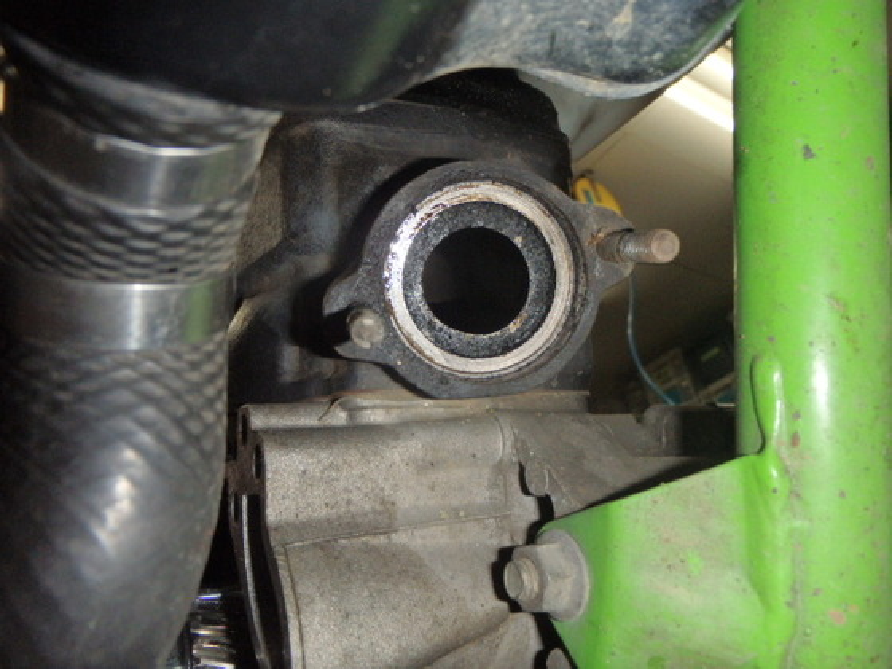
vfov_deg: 49.7
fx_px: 722
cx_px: 446
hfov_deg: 63.4
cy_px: 334
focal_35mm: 28
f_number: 11
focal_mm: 5
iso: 400
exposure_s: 1/30
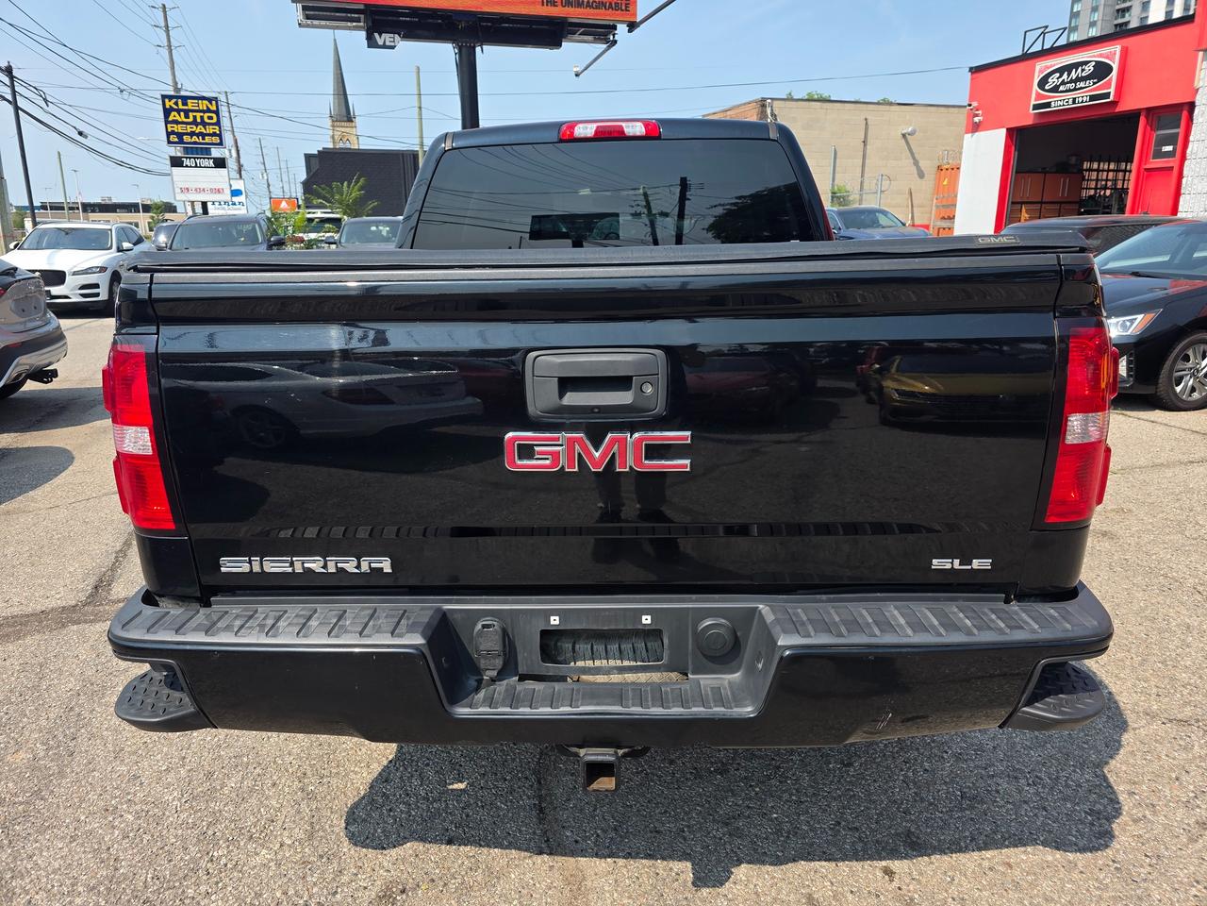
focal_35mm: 23
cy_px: 453
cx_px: 604
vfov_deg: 58.9
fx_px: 802
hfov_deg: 73.9
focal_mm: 6.3
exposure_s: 1/3042
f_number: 1.7
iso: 80
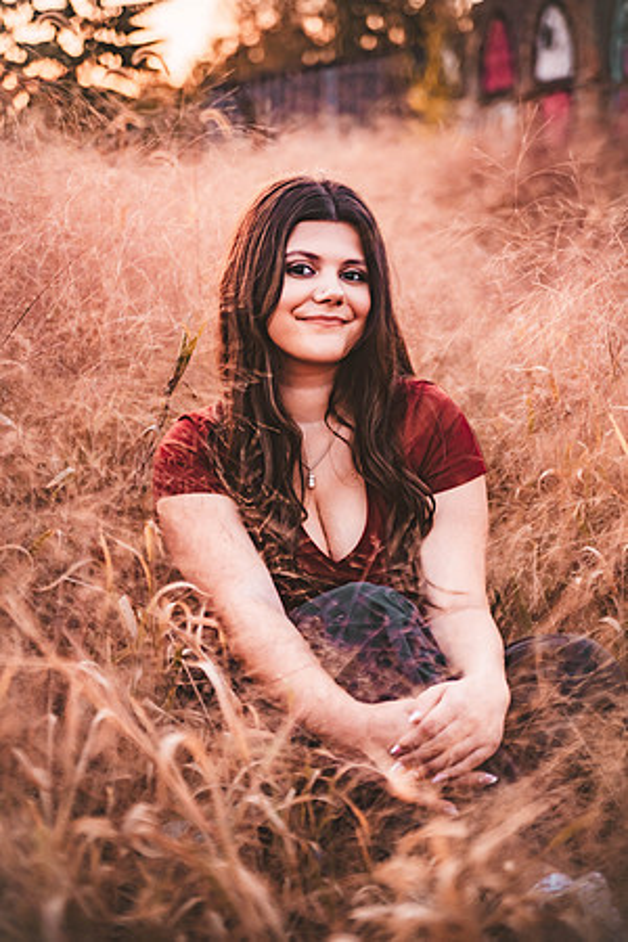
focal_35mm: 65
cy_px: 471
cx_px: 314
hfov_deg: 20.9
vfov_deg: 31.0
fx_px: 1701
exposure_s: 1/100
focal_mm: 65
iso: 1000
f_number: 2.8
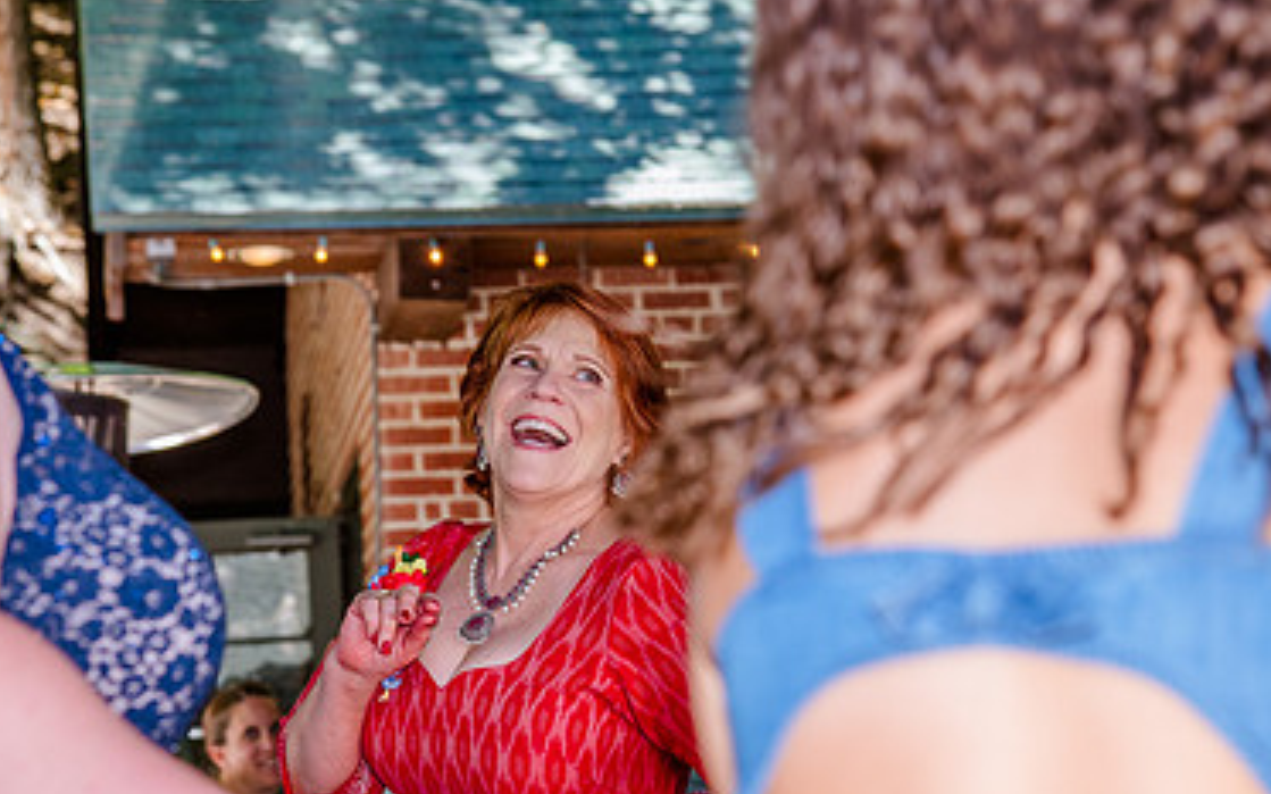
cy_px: 538
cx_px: 607
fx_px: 4502
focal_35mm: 130
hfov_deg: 16.1
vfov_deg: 10.1
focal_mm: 82
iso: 1600
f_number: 5.6
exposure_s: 1/500
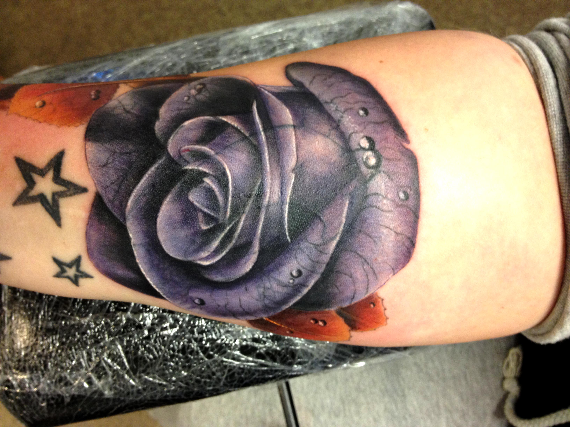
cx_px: 285
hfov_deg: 52.6
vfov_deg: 40.7
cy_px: 214
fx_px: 576
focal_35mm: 35
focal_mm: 4.28
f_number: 2.4
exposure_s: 1/20
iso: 160
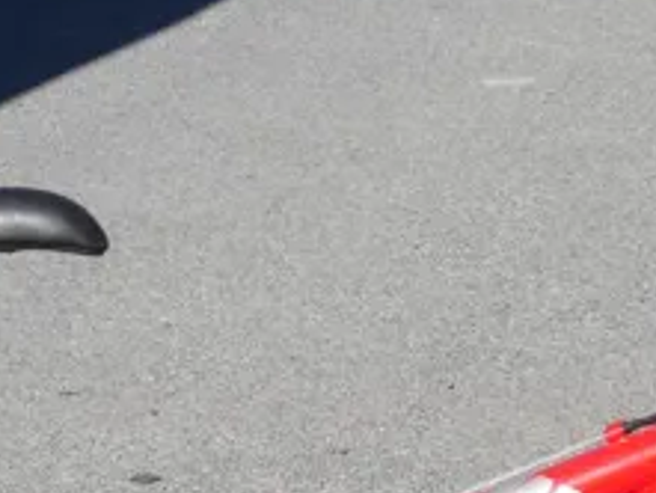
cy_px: 860
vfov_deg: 6.3
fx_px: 4399
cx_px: 597
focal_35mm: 232
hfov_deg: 8.5
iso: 200
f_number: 10
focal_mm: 25
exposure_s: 1/320
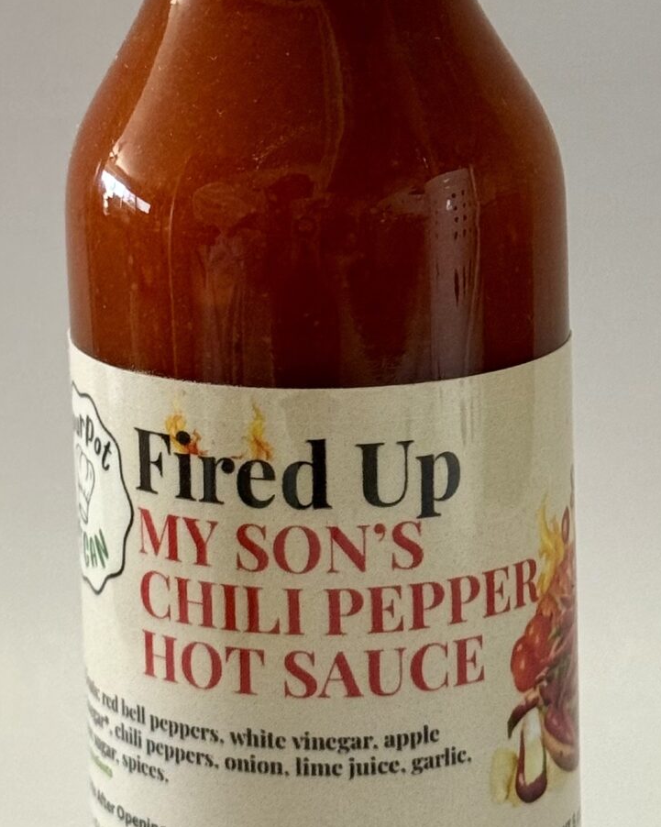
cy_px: 289
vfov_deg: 14.5
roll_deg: +1.7
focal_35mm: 133
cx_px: 380
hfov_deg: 11.6
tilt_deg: -12.6
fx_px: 3254
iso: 250
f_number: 1.78
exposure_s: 1/59
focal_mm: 6.76
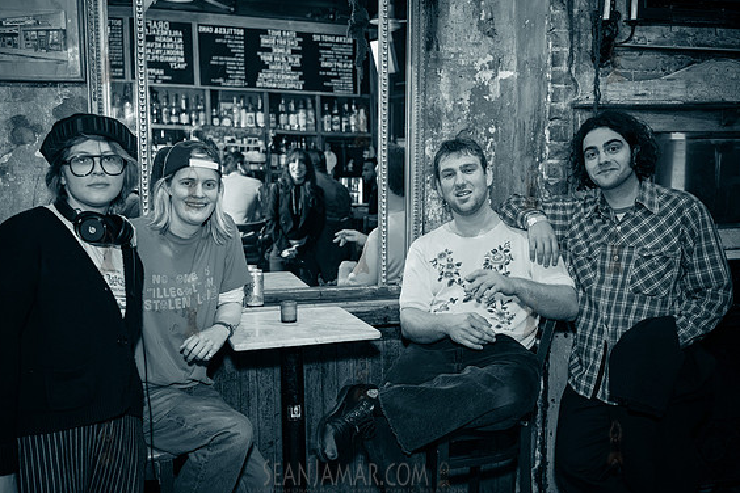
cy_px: 251
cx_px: 361
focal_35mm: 36
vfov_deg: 36.9
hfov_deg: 53.1
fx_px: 740
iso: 16000
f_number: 3.2
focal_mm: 35
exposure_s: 1/320
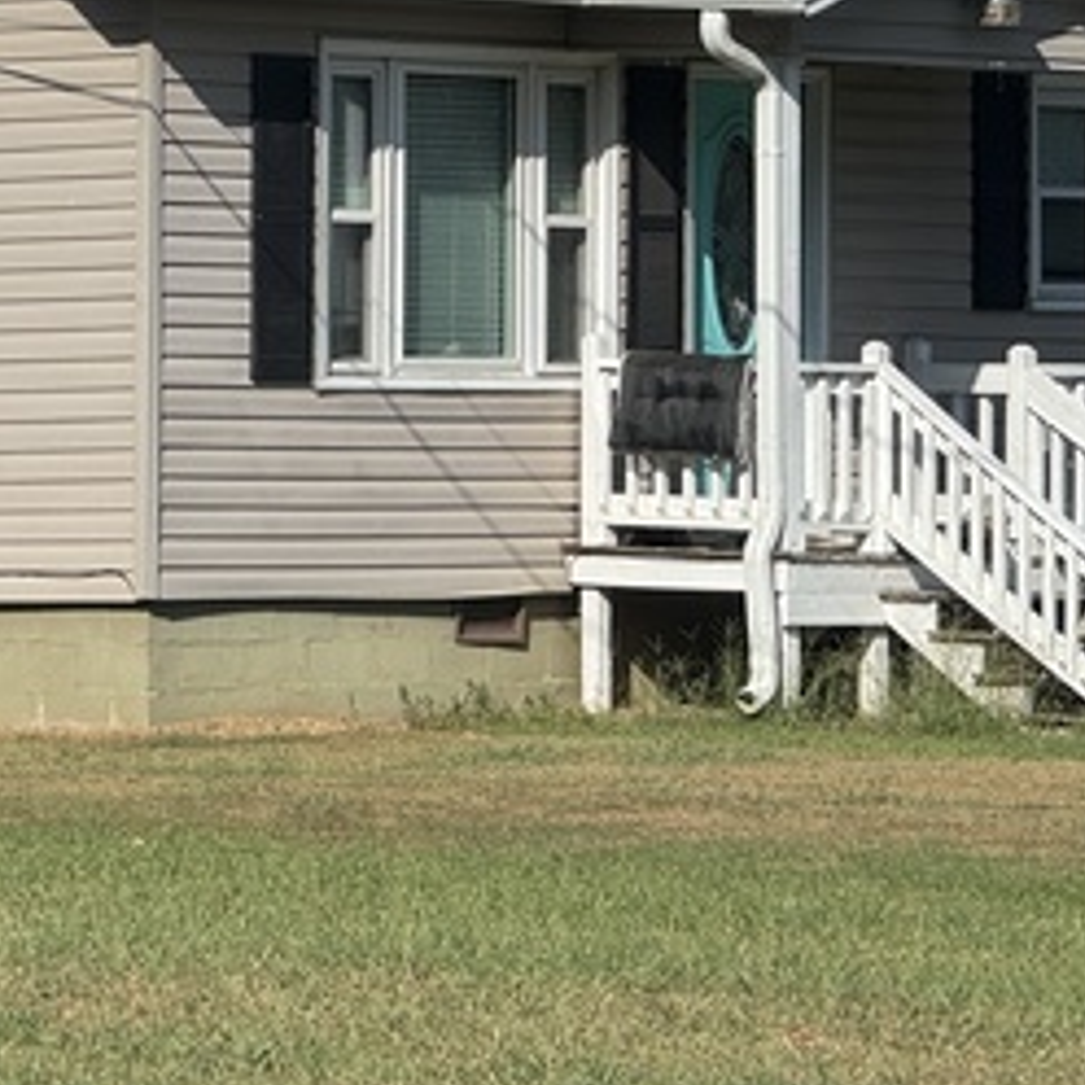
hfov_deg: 6.1
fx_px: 10107
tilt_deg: -0.3
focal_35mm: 285
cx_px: -234
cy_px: 354
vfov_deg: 6.1
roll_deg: -0.1
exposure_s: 1/2024
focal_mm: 15.66
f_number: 2.8
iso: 50
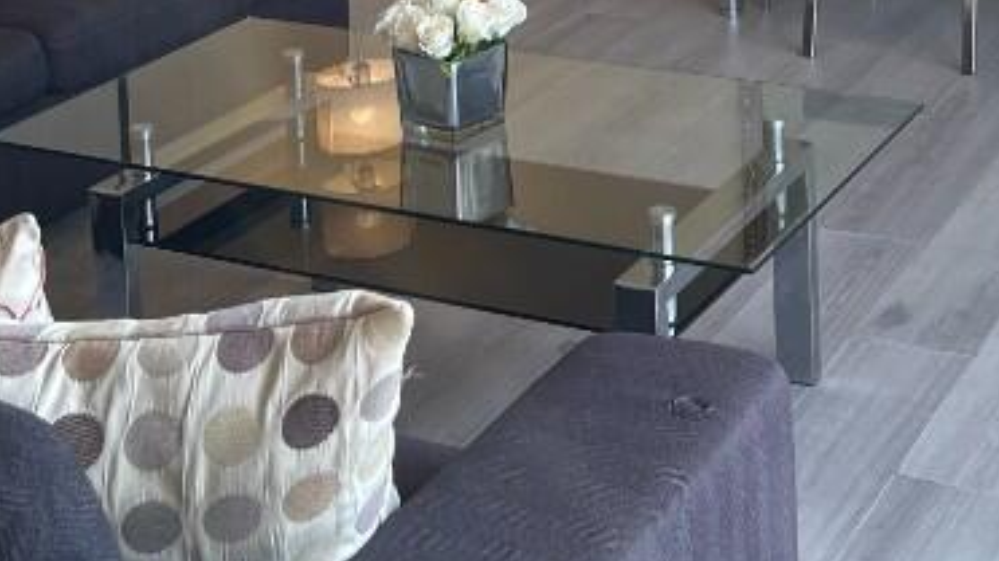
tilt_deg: -6.3
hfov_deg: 26.9
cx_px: 720
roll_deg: +2.5
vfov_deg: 14.0
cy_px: -395
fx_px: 2066
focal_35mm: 78
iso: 40
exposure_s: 1/121
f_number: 1.6
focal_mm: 5.1
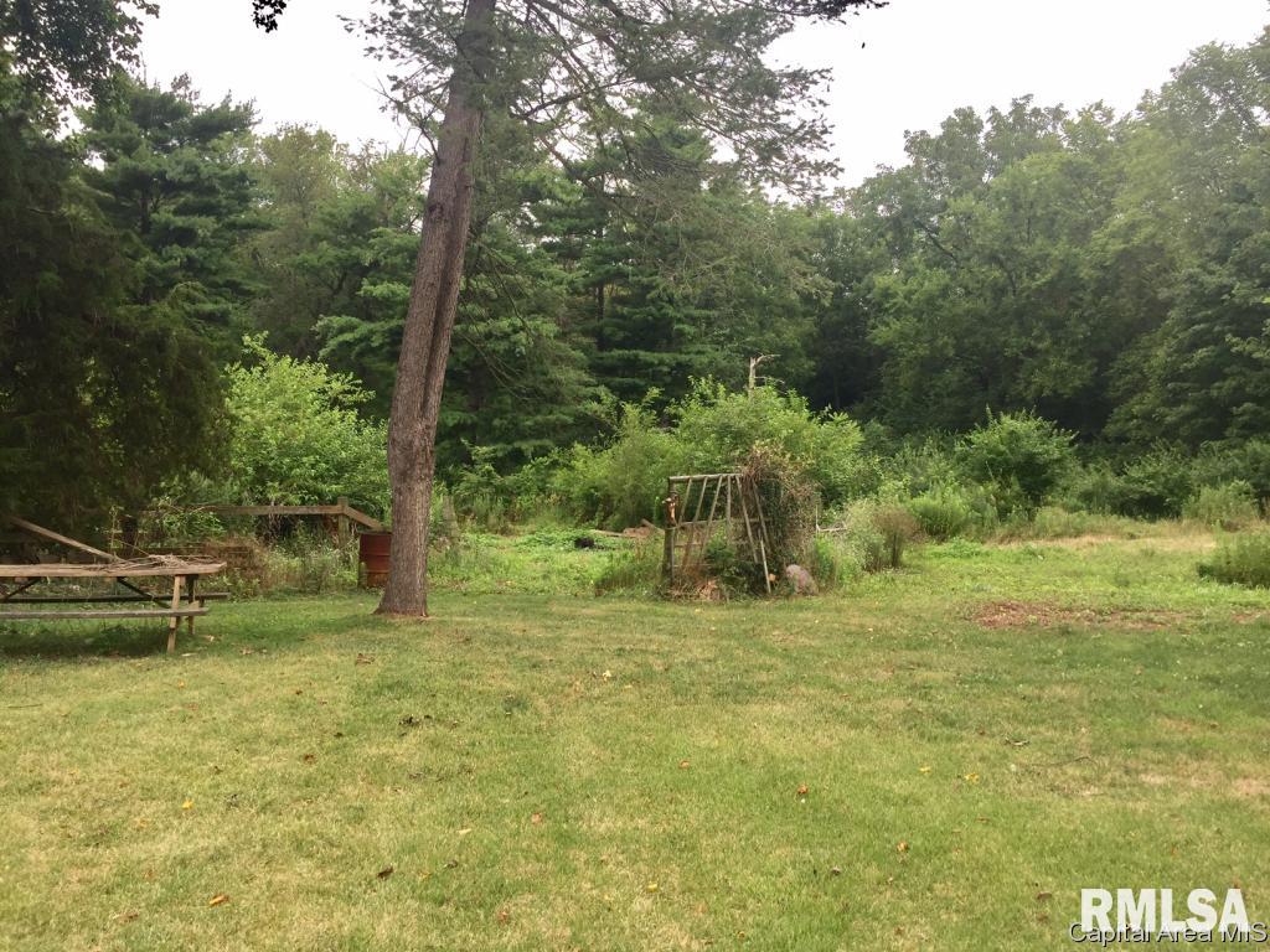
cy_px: 476
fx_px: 1064
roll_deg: -0.1
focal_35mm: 29
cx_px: 635
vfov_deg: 48.2
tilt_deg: -2.9
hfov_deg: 61.7
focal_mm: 4.15
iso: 32
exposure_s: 1/476
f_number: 2.2
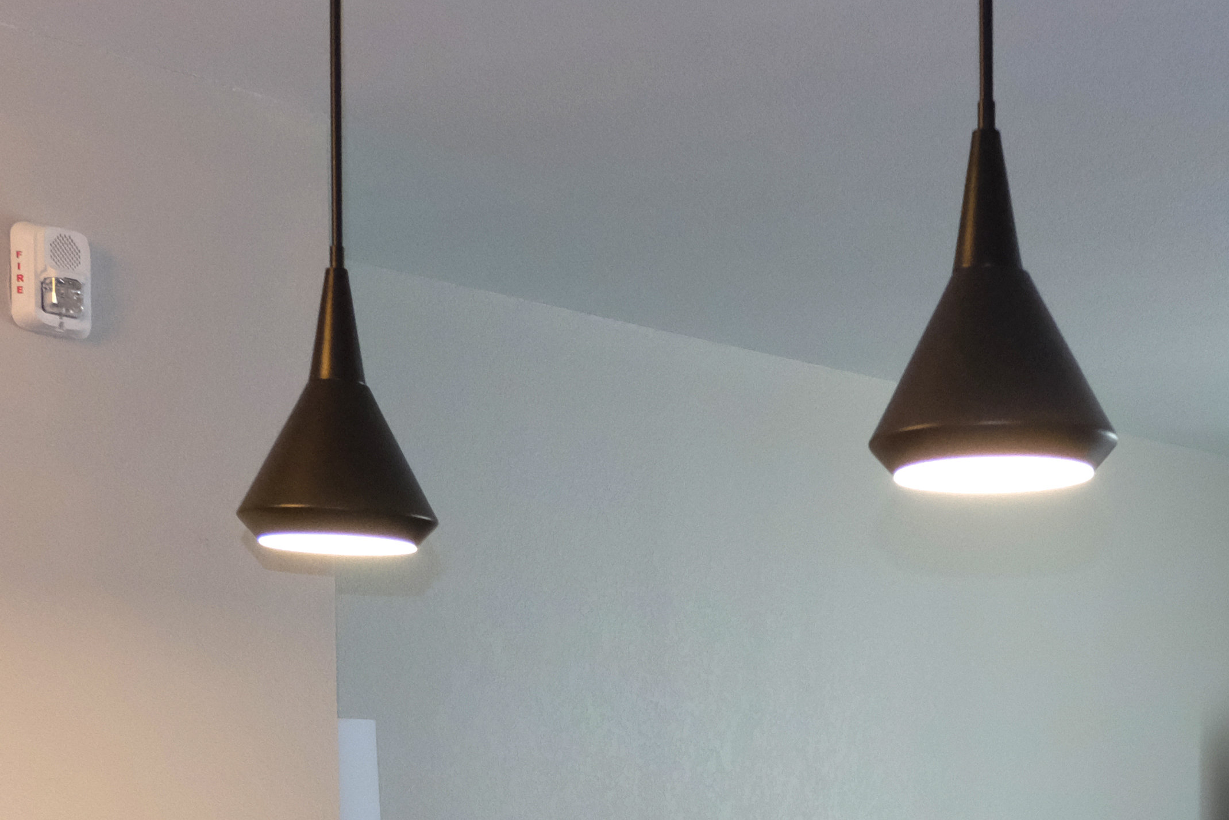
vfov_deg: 17.9
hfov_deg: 28.4
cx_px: 938
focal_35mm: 70
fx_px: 2390
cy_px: 1139
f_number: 2.8
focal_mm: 16
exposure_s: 1/125
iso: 3200
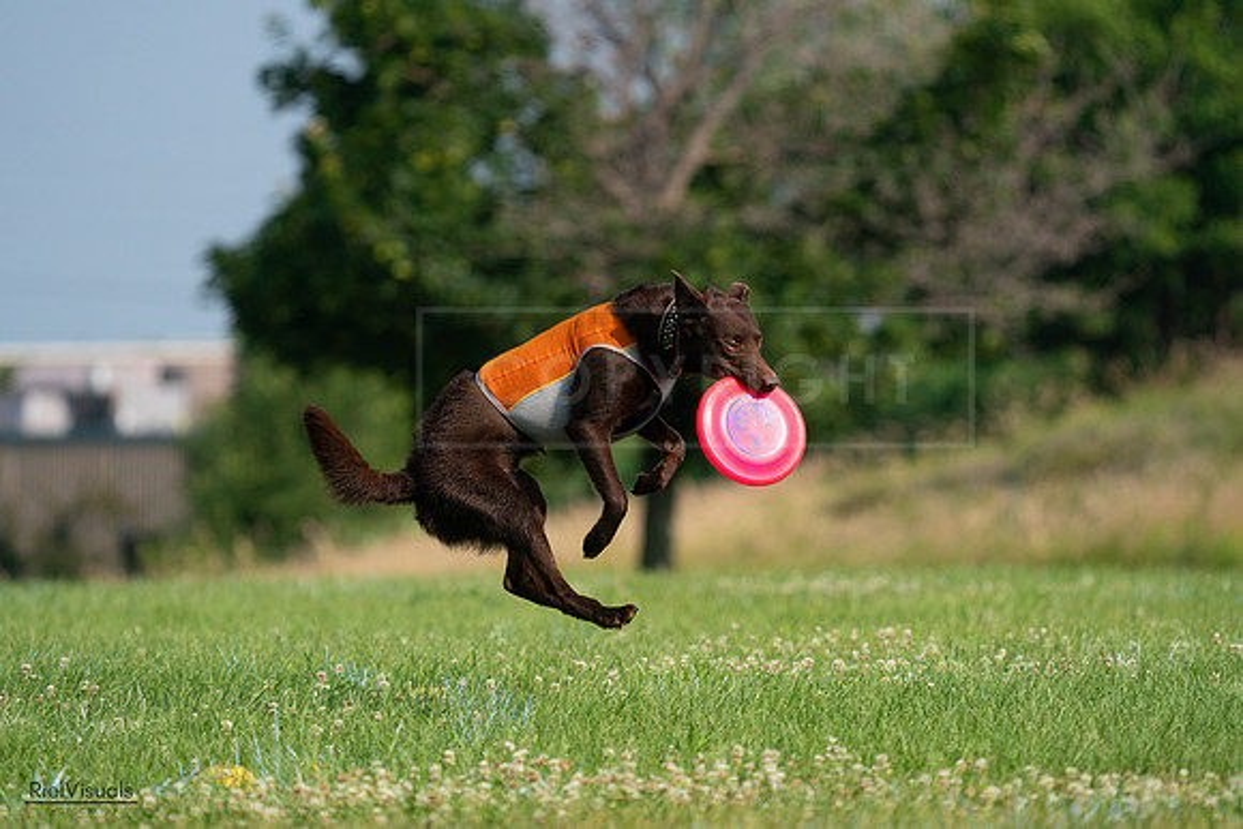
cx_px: 622
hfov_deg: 5.9
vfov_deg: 3.9
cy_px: 414
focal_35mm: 350
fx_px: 12087
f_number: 6.3
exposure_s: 1/4000
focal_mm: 350
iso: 1000
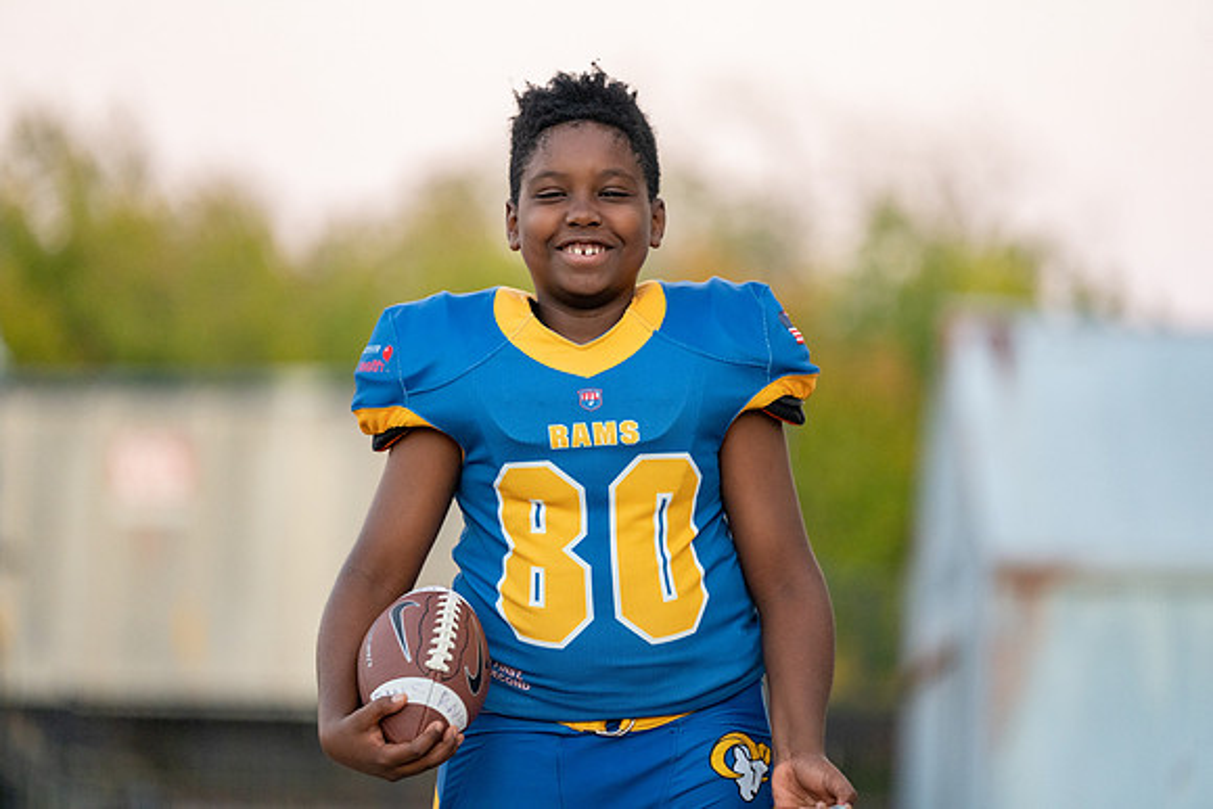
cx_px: 606
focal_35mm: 200
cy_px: 404
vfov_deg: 6.9
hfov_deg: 10.3
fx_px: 6740
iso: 2500
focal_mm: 200
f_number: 2.8
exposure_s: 1/320
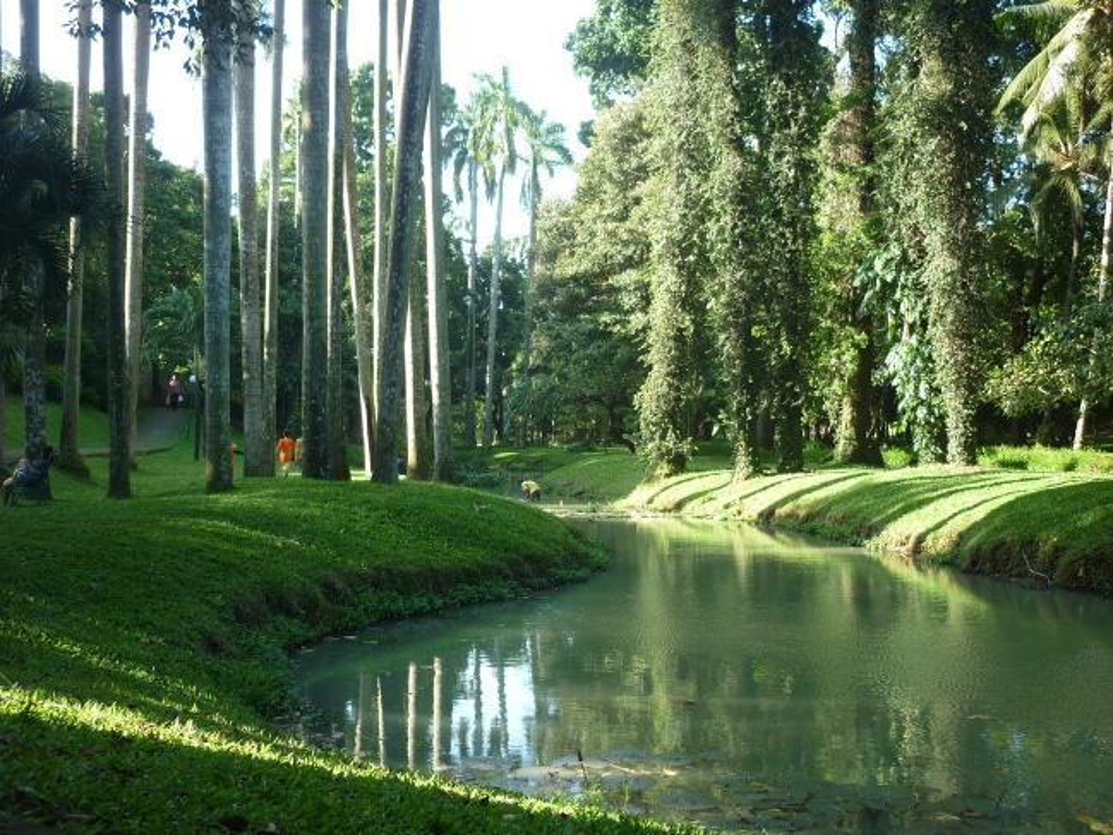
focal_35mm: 42
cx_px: 556
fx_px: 1351
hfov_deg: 44.8
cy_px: 418
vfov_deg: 34.4
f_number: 3
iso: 80
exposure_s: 1/80
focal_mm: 6.9
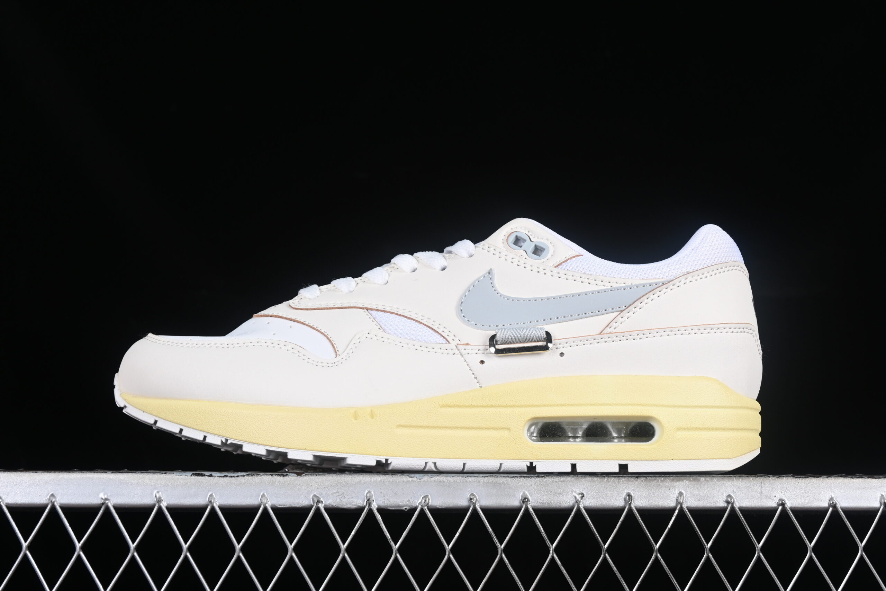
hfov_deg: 27.0
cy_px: 296
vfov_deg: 18.2
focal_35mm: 75
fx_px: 1846
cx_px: 443
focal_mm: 50
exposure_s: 1/80
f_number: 8
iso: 160
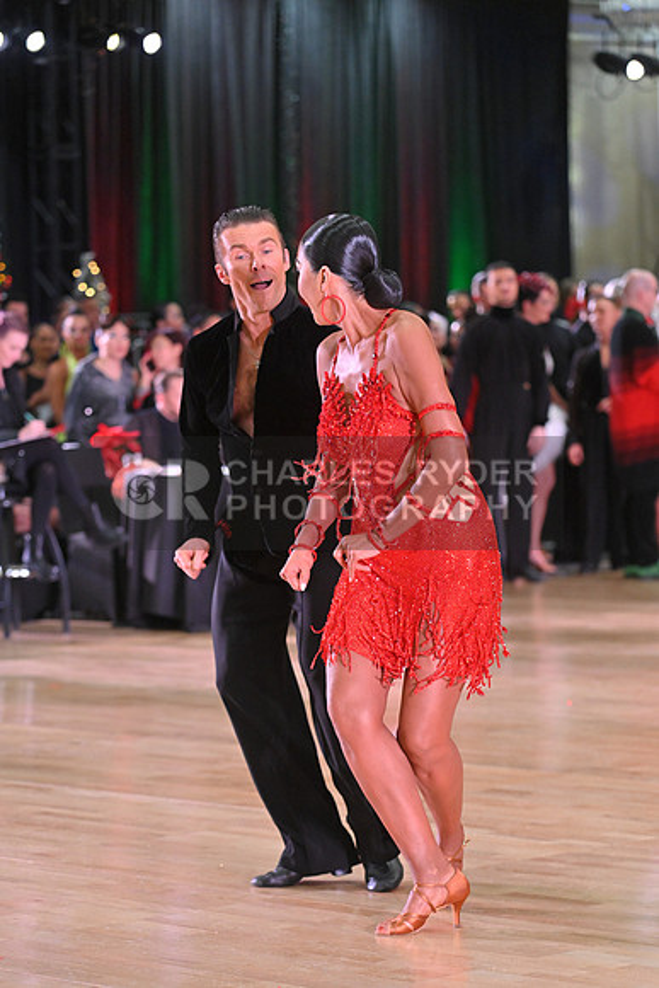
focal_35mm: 130
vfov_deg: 15.8
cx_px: 330
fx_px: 3567
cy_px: 494
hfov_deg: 10.6
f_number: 4.5
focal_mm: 130
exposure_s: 1/400
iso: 4000
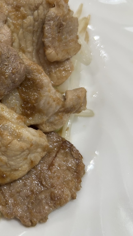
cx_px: -44
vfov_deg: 41.9
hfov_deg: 21.8
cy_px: 96
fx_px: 307
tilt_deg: -62.0
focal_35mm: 49
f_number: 1.5
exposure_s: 1/50
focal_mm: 5.7
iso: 80
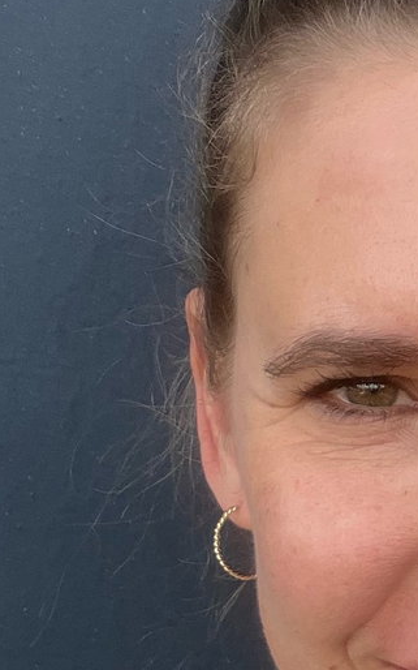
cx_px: 520
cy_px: 472
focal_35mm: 99
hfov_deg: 12.8
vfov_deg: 20.9
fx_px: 1805
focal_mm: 2.71
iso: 25
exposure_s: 1/121
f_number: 2.2
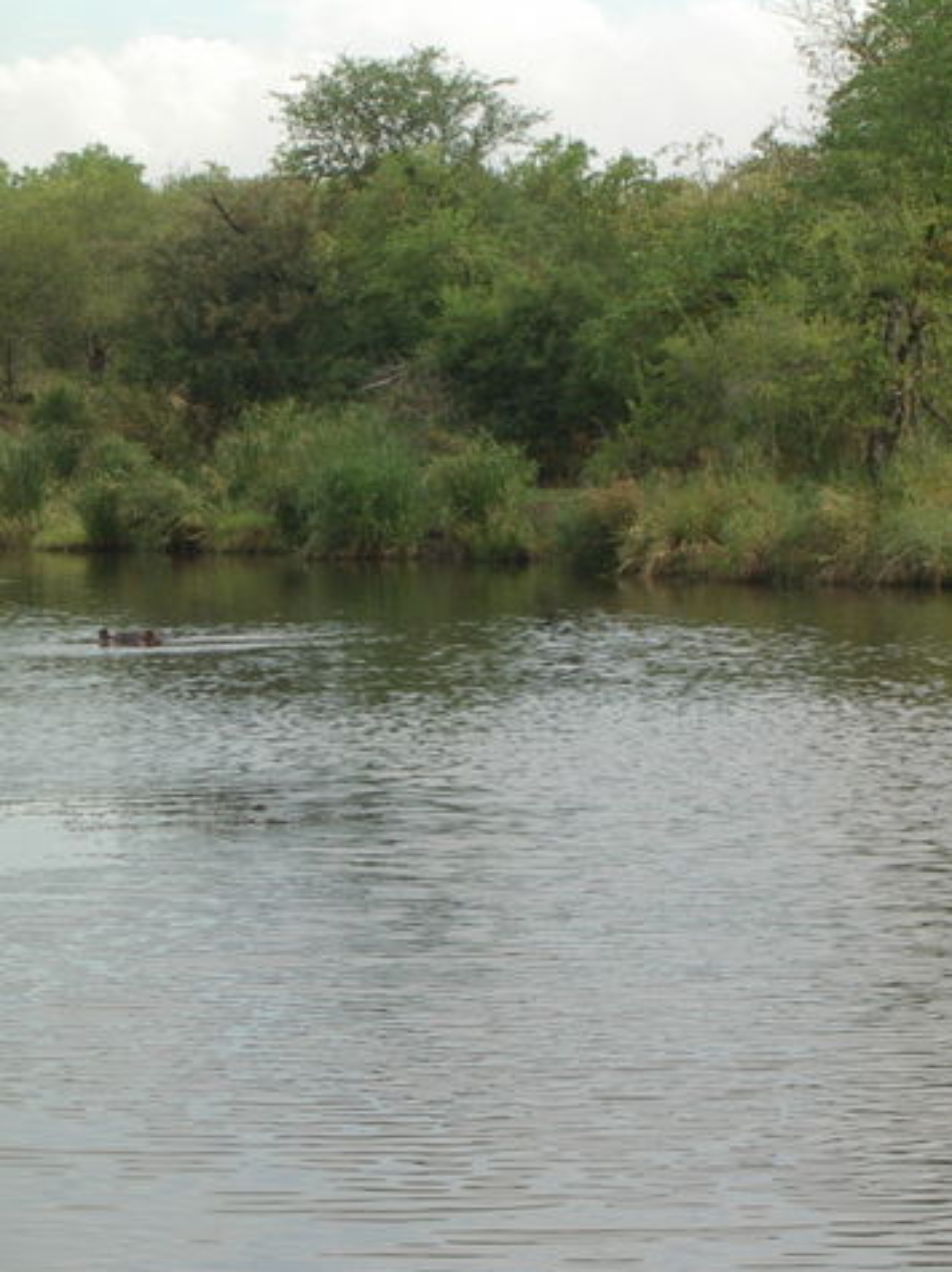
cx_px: 429
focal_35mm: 154
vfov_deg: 12.8
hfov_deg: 9.6
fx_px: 5652
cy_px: 639
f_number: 9
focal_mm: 17.4
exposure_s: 1/125
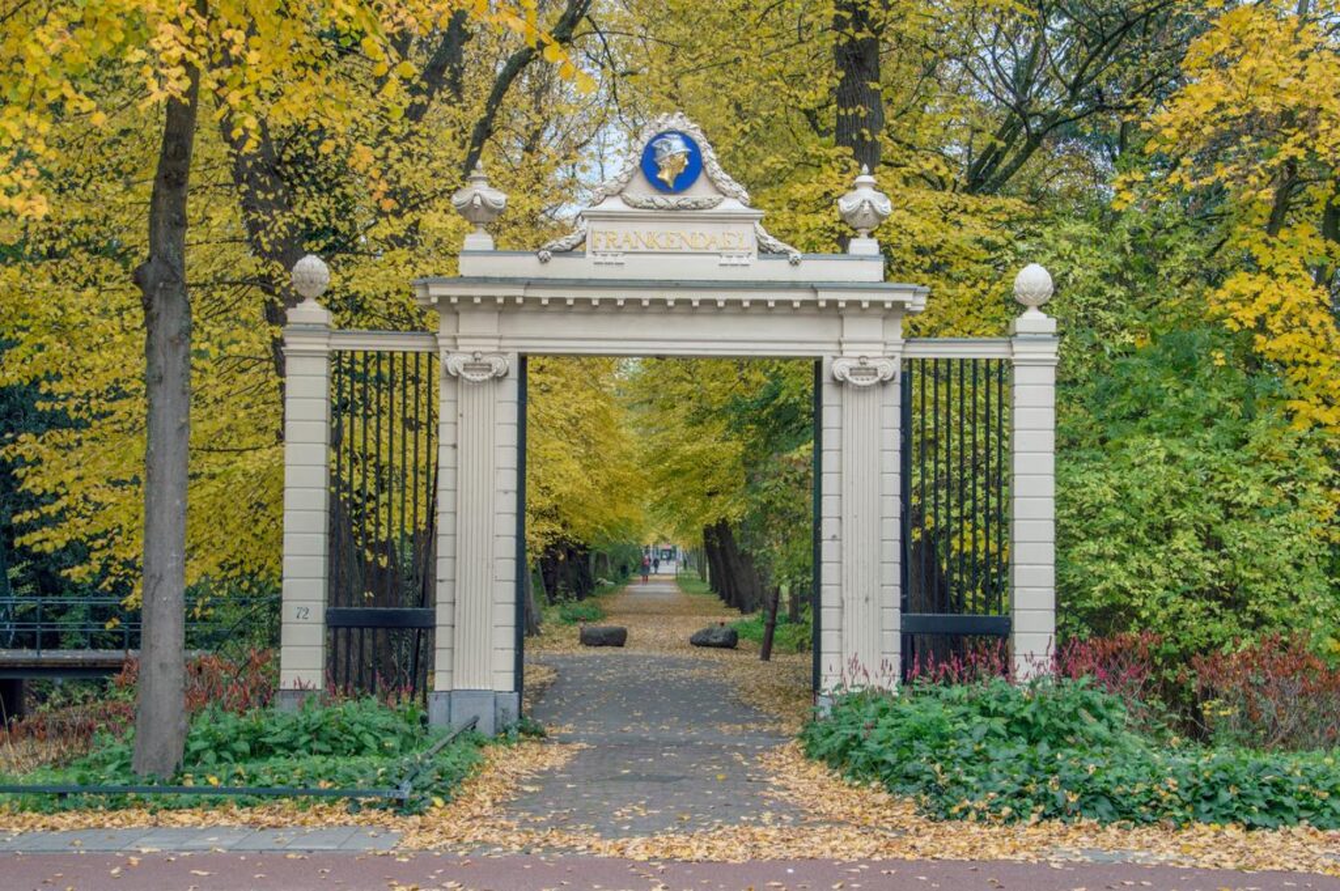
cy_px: 446
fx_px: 2343
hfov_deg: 31.9
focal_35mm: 63
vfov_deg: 21.5
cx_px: 670
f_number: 8
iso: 140
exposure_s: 1/60
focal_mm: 42
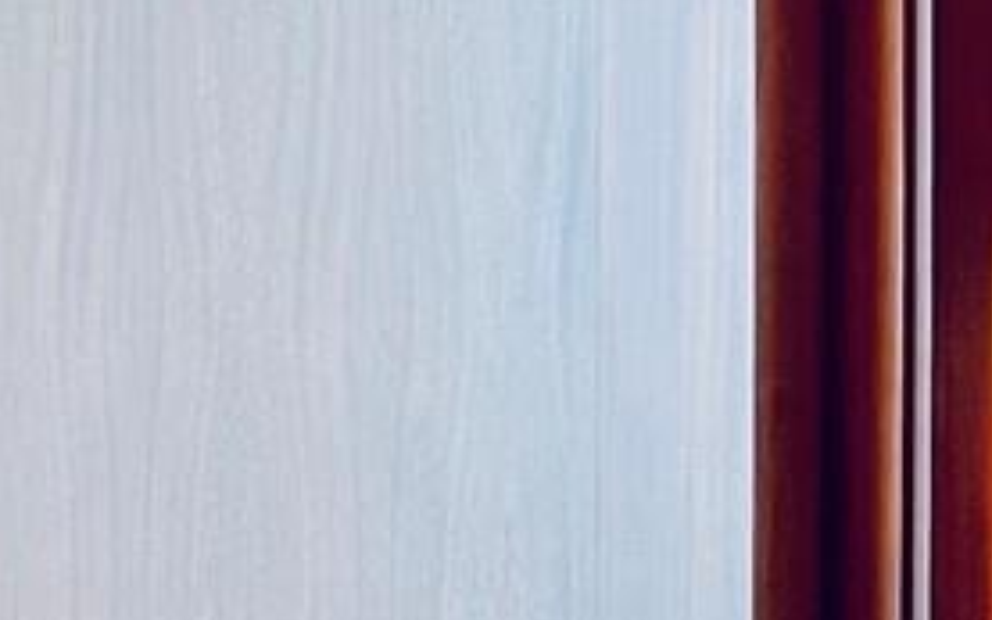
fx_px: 4298
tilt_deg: +0.5
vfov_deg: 8.2
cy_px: 328
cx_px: 1823
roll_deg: -0.7
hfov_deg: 12.0
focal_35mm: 159
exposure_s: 1/60
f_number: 1.6
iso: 125
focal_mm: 4.2
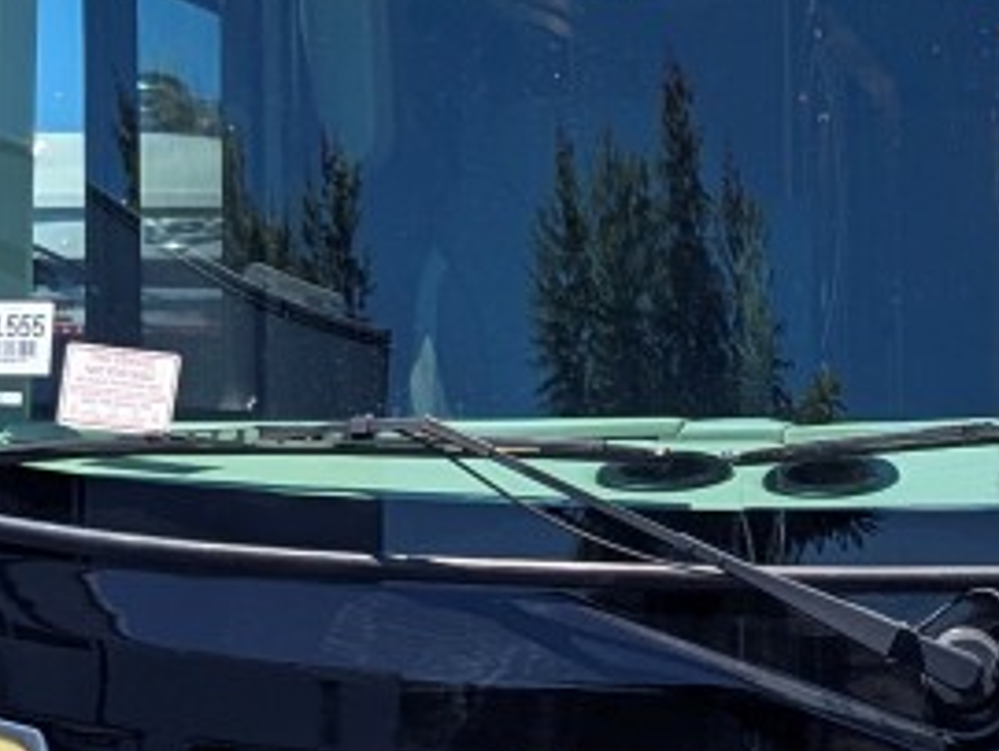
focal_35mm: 124
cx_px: 1182
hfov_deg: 15.3
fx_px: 3582
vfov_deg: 12.0
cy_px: 437
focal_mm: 6.81
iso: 41
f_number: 1.85
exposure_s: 1/1316
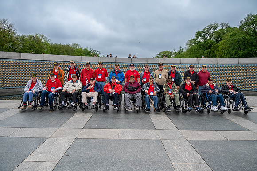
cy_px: 86
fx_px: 171
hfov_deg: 73.8
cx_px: 128
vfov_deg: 53.1
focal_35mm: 24
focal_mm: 24
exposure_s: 1/800
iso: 640
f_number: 8
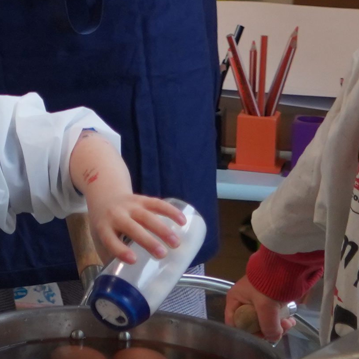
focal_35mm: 201
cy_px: -197
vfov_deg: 8.5
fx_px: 2358
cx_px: -425
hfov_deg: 8.2
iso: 1600
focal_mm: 32
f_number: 4
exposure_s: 1/160
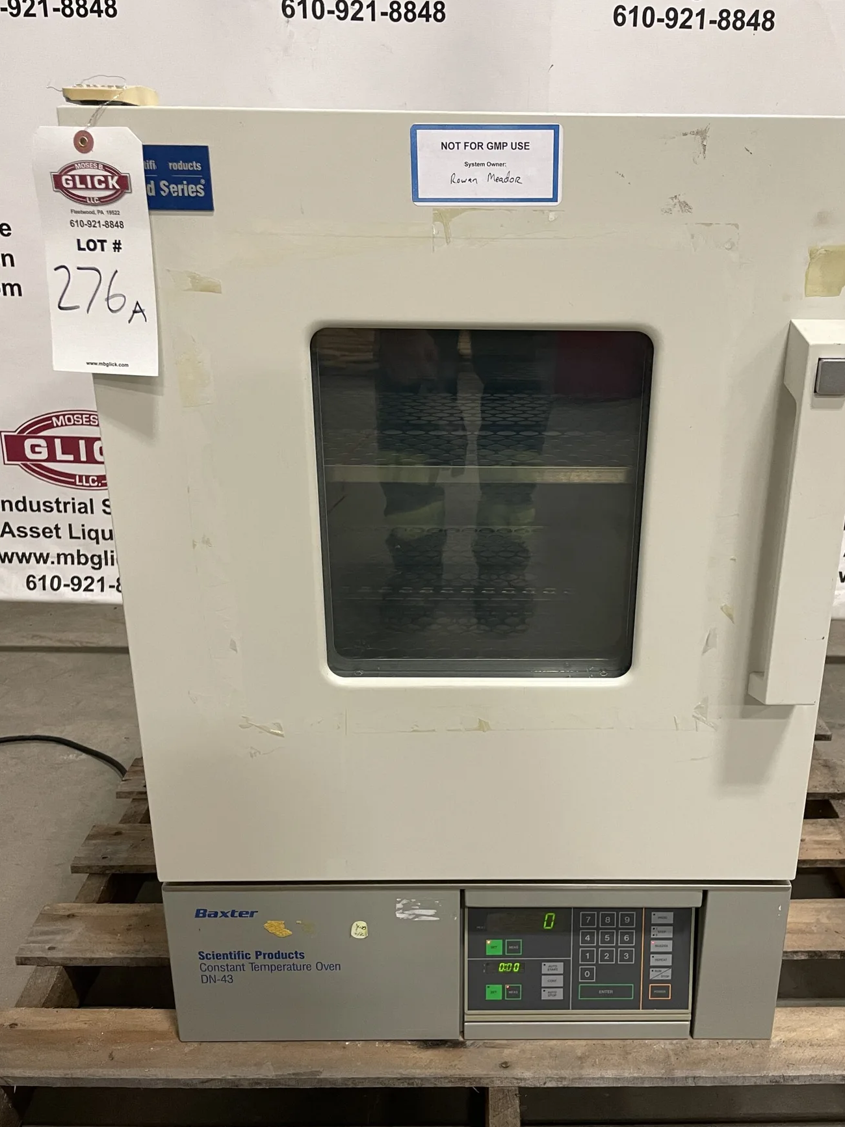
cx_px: 486
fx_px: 976
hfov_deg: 46.7
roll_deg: -0.3
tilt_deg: -20.5
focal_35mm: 30
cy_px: 577
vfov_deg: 60.0
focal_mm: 4.2
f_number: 1.6
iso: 250
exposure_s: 1/60
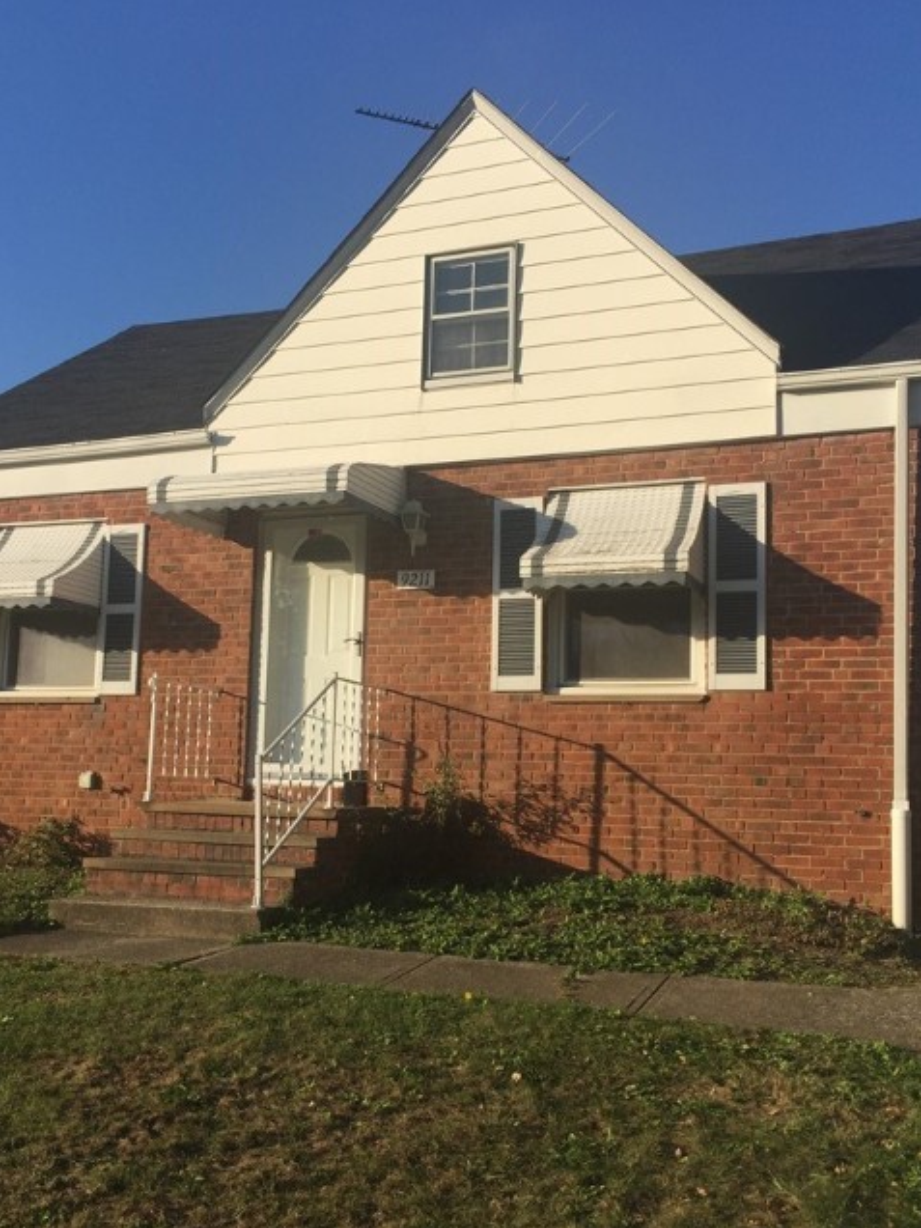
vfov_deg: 52.5
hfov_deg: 40.6
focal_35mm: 35
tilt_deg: +6.9
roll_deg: -1.3
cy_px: 676
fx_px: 1242
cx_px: 400
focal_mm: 4.15
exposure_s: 1/2083
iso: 32
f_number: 2.2
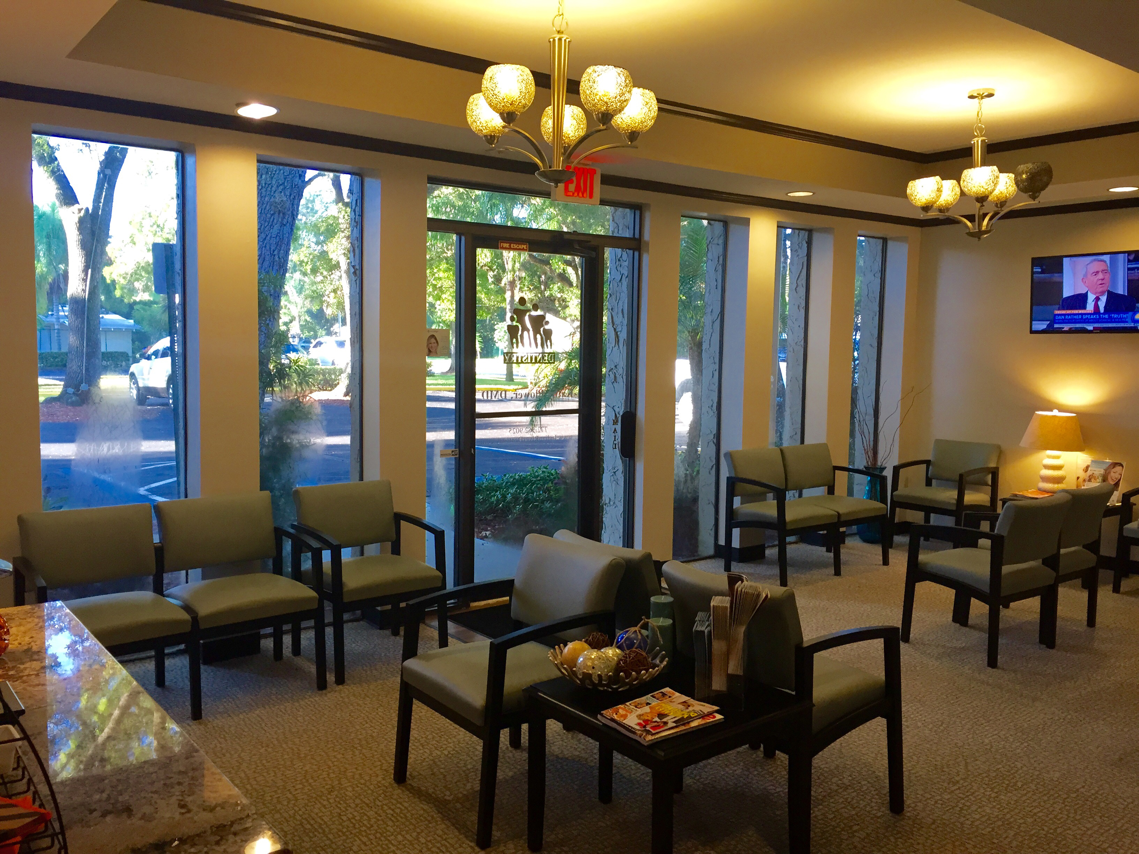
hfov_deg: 61.7
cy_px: 427
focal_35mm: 29
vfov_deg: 48.2
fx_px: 954
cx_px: 570
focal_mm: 4.15
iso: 40
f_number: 2.2
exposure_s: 1/30
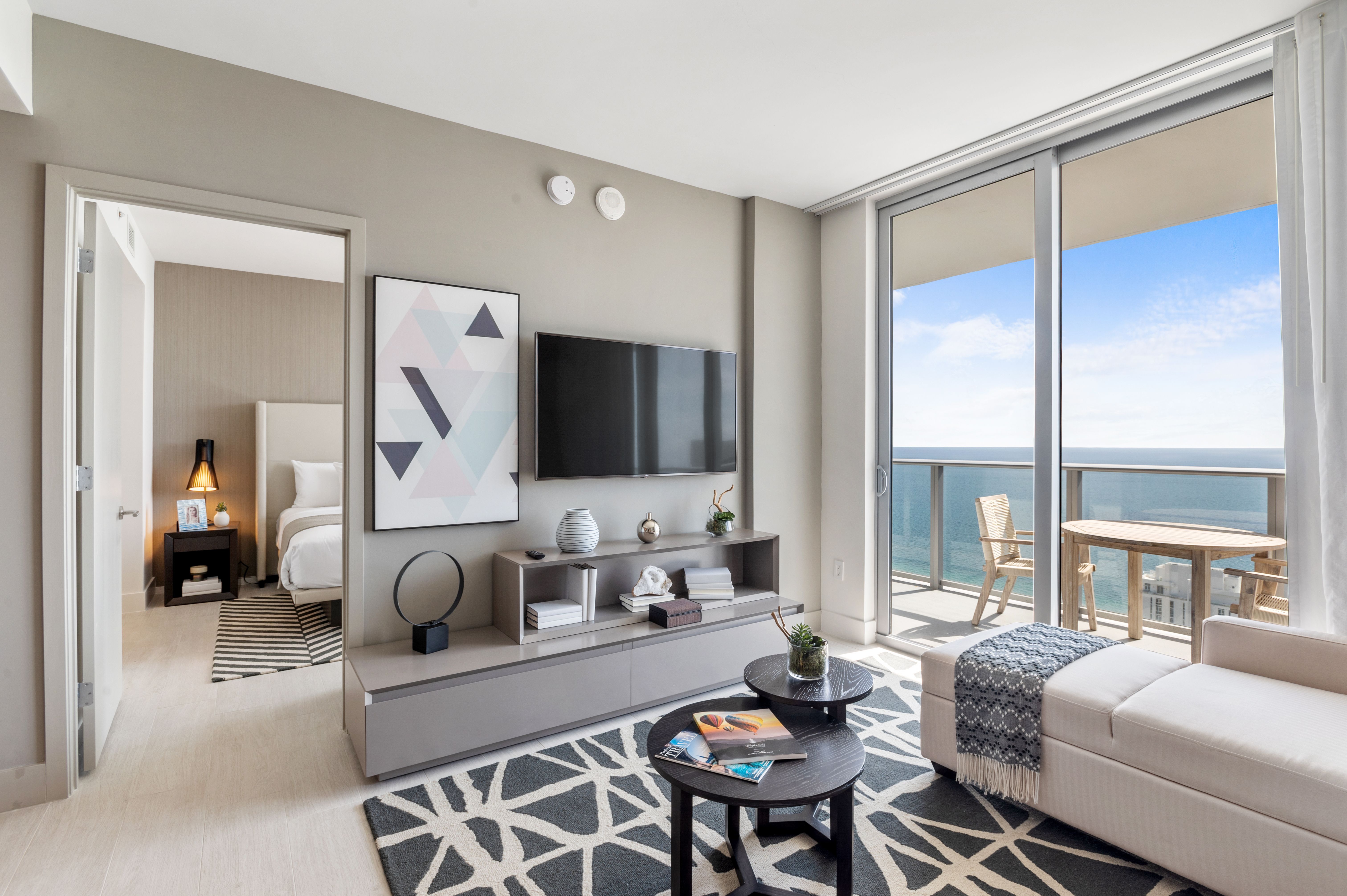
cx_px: 674
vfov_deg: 70.4
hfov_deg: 93.3
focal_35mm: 17
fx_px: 636
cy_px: 448
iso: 100
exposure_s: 1/2.5
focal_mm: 17
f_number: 8
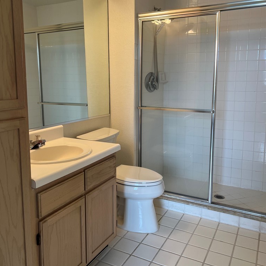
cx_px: 132
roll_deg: +0.4
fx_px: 270
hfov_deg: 52.5
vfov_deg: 52.3
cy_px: 112
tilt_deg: -6.9
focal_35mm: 31
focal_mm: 5.7
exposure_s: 1/120
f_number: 1.5
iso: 125
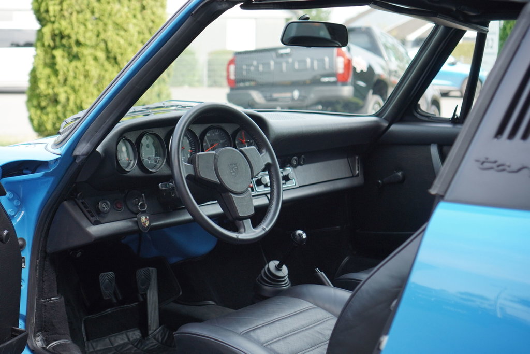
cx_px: 265
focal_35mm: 52
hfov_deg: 37.8
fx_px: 773
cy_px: 177
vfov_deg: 25.8
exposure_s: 1/800
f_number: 2.8
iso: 400
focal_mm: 35
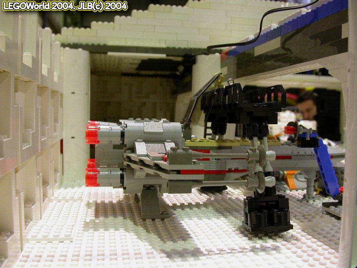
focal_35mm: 38
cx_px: 178
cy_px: 134
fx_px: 392
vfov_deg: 37.7
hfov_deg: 49.0
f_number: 2.6
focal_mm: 7.85
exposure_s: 1/10.9
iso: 100
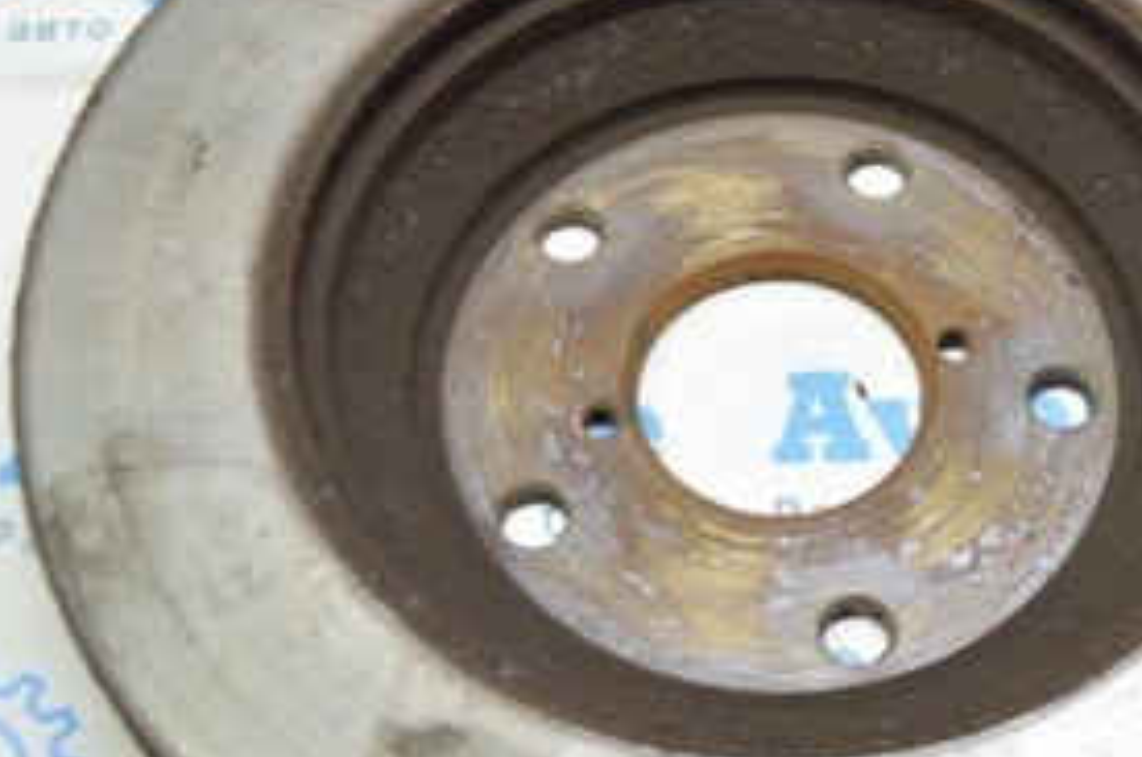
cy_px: 325
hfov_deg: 27.5
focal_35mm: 73
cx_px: 749
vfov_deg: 18.6
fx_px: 2317
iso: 400
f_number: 3.8
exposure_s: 1/40
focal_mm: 21
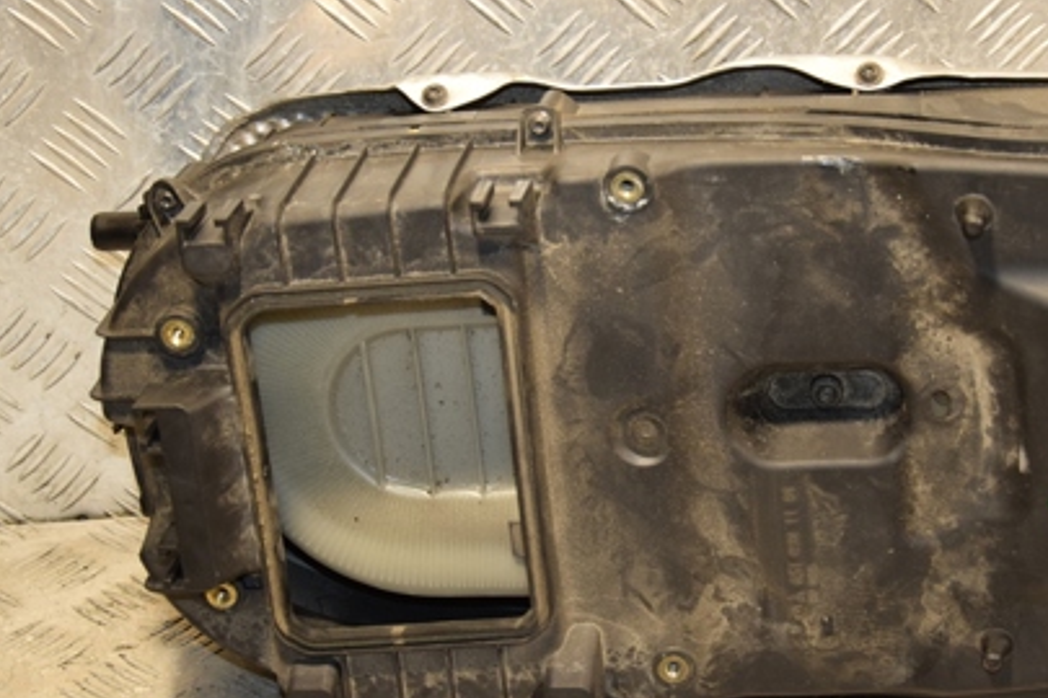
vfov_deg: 15.2
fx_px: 2620
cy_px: 349
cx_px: 660
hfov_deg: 22.6
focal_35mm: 90
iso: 800
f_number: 5
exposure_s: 1/100
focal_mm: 38
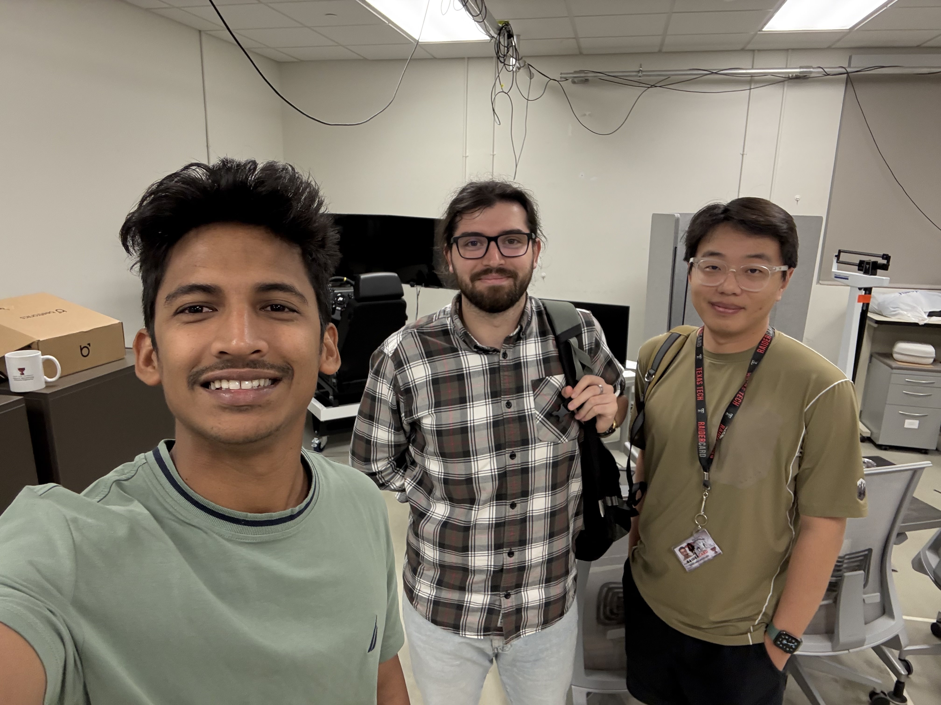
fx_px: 625
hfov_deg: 73.9
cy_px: 352
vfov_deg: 58.9
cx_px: 470
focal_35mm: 23
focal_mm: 2.69
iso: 250
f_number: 1.9
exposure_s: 1/59
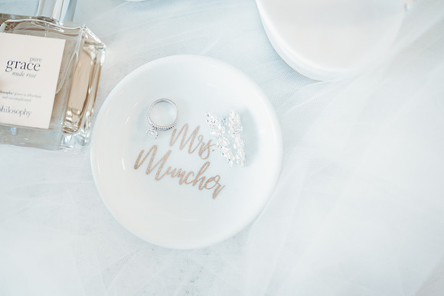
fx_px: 296
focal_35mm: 24
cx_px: 222
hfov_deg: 73.7
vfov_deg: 53.2
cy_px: 148
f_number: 2.5
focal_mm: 24
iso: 500
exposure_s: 1/160
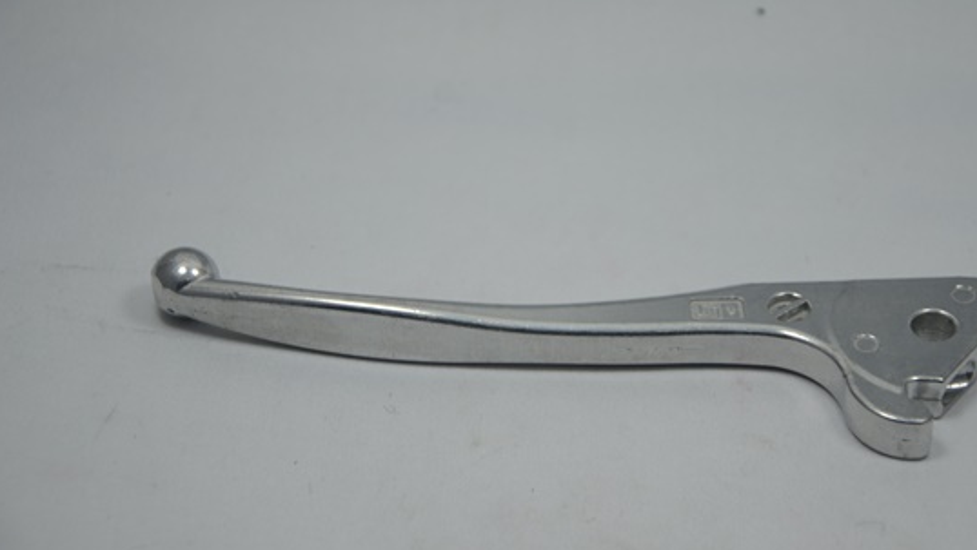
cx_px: 539
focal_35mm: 150
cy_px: 256
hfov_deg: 14.4
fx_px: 3876
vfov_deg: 8.1
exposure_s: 1/80
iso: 100
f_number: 6.3
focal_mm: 85
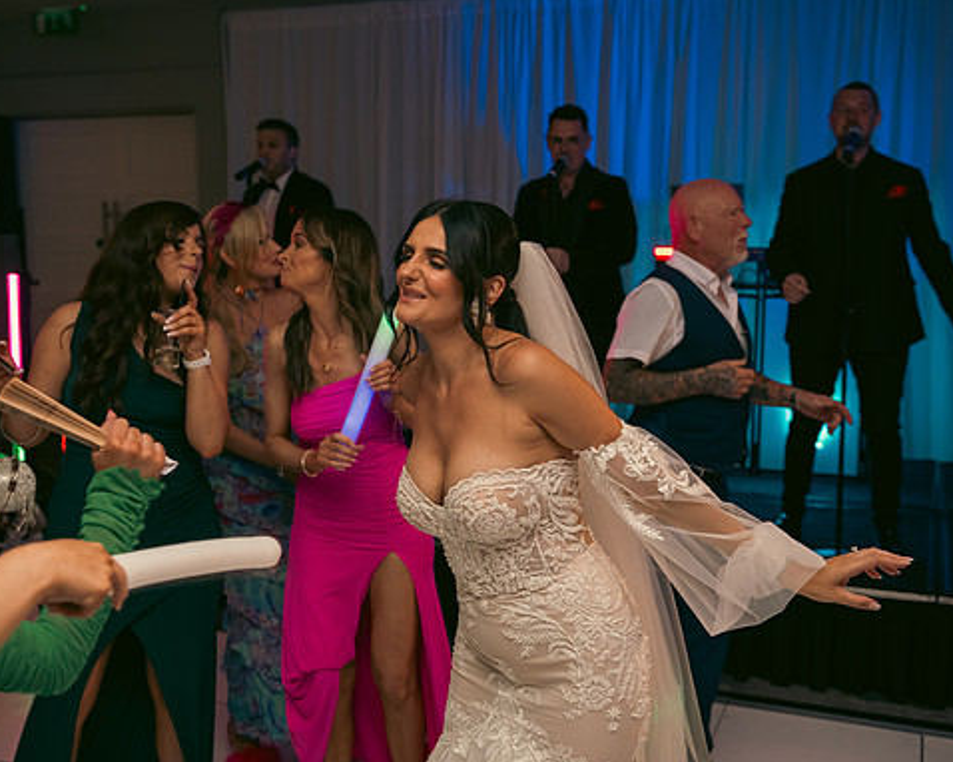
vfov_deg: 36.5
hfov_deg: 44.8
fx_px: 1156
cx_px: 455
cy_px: 384
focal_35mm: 41
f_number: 3.5
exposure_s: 1/160
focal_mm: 36
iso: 800
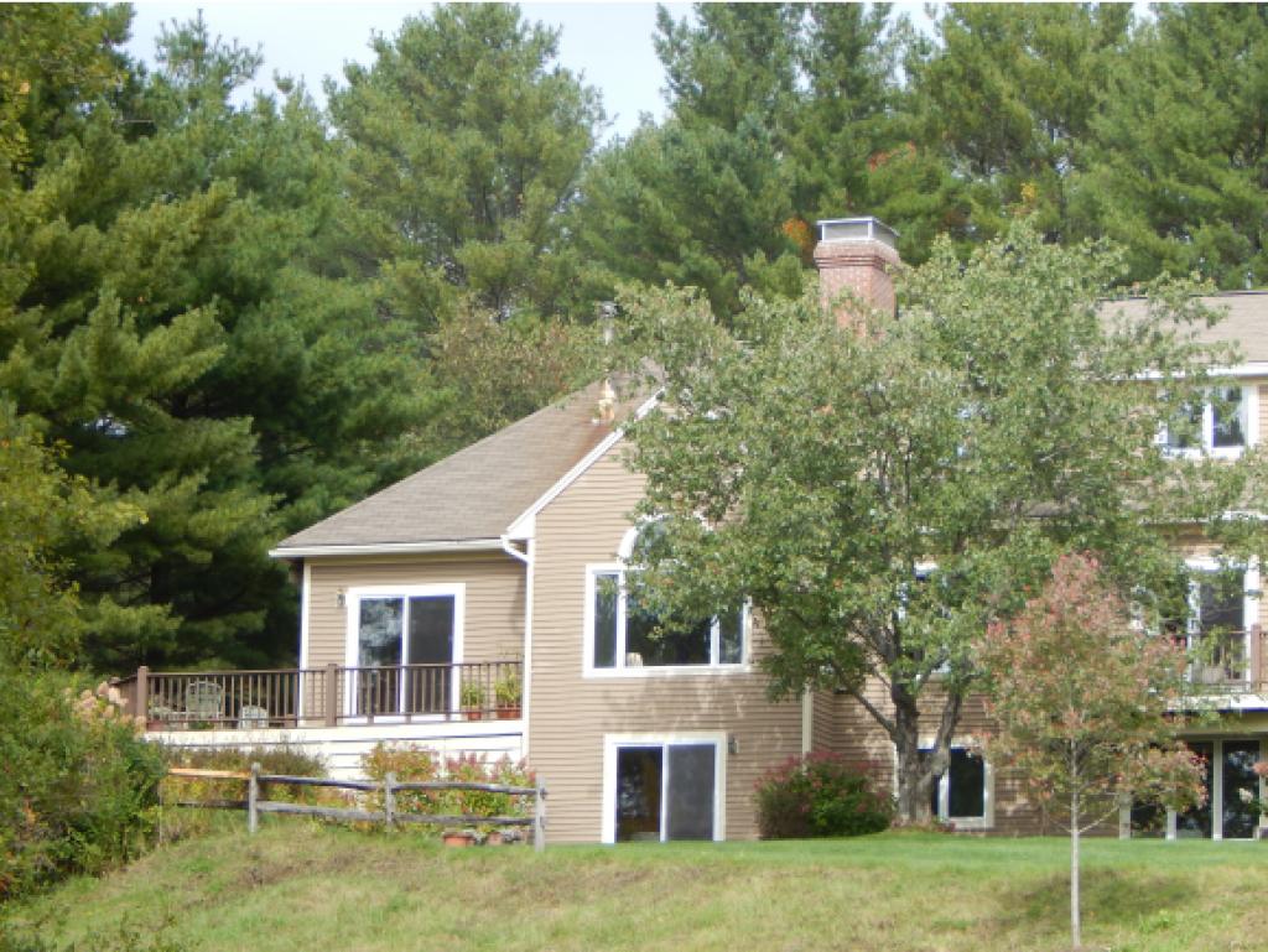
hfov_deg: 10.9
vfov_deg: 8.2
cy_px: 476
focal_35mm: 182
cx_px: 634
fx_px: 6670
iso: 125
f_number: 5.3
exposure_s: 1/320
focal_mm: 32.8
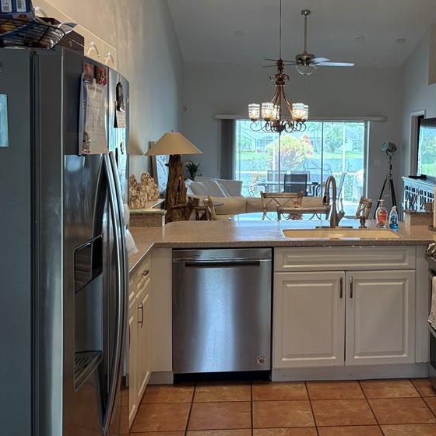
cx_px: 316
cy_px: 174
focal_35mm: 42
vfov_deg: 39.8
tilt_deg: -3.2
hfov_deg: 39.2
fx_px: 598
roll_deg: +0.0
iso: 200
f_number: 1.6
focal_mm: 5.96
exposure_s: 1/120
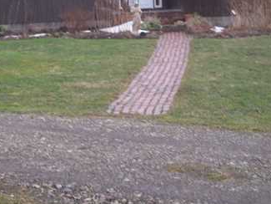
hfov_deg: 21.5
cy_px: 22
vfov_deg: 16.1
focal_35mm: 91
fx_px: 713
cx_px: 114
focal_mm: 6.2
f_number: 2.8
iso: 80
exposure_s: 1/64.4
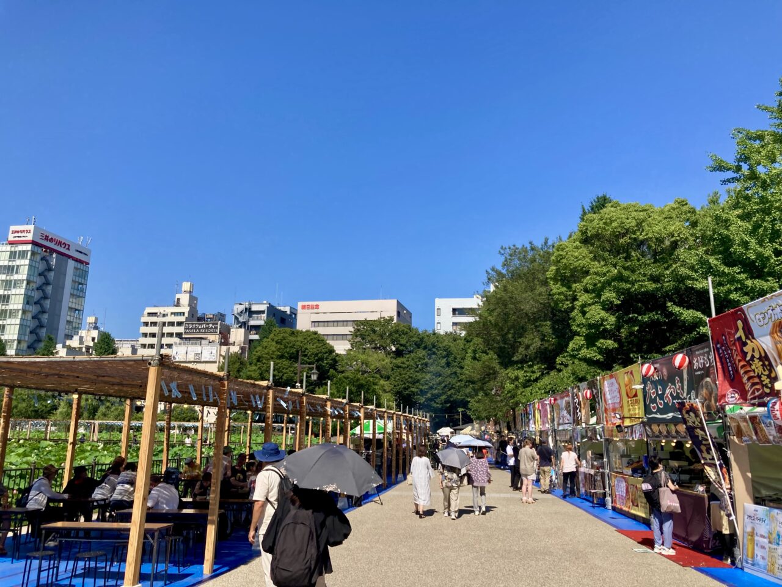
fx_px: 633
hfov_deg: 63.4
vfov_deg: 49.7
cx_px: 391
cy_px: 294
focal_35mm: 28
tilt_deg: +13.2
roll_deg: -2.1
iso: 20
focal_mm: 3.99
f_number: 1.8
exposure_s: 1/1869
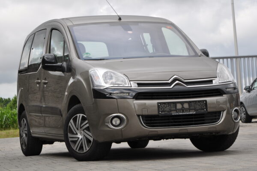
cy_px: 86
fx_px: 856
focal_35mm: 120
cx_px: 128
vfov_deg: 11.4
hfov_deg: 17.1
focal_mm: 80
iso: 200
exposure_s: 1/200
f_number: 10
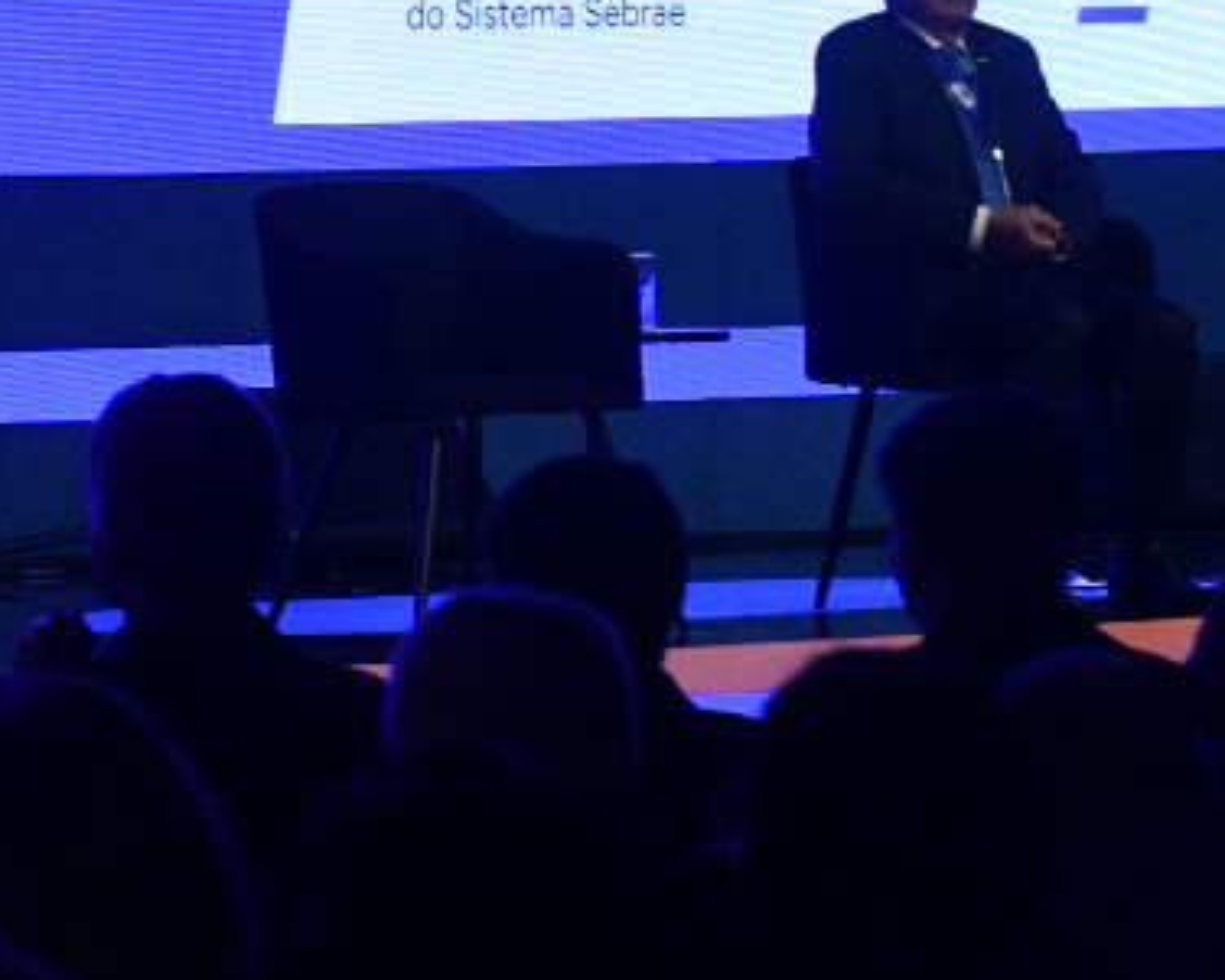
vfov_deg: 5.4
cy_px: -733
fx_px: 10263
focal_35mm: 283
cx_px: -1127
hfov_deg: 6.6
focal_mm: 70
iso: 1600
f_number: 8
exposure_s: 1/160
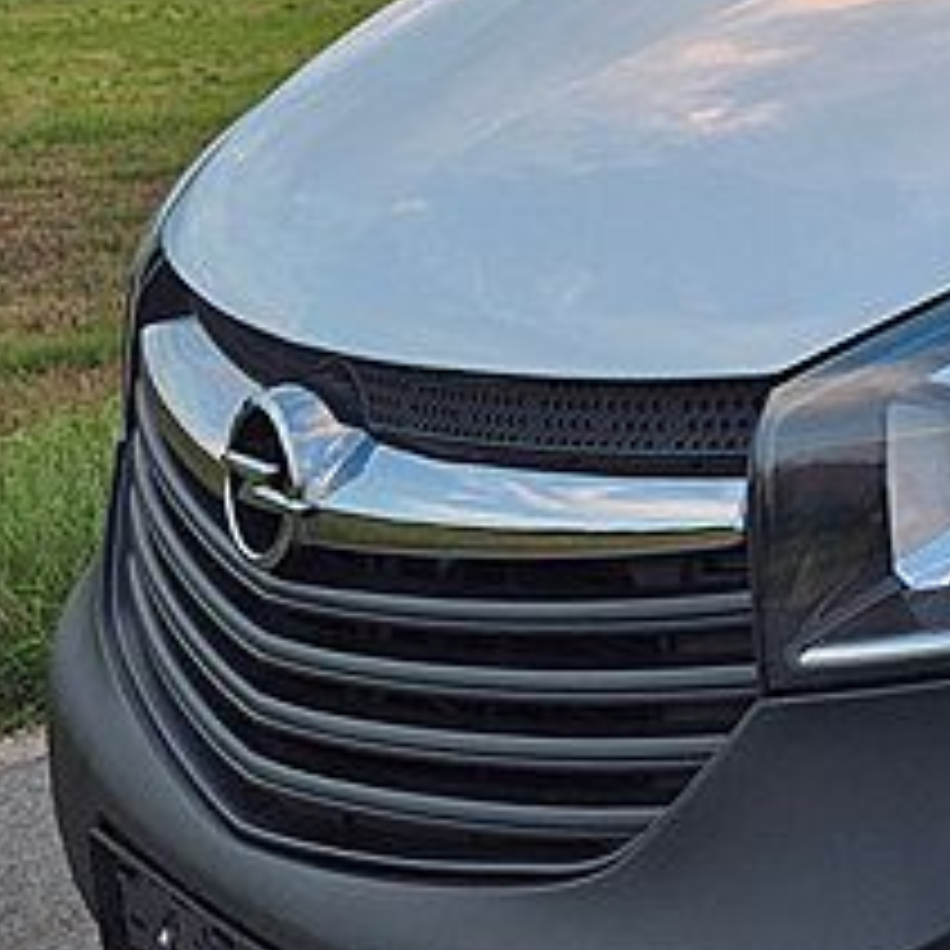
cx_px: 1616
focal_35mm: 77
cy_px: 275
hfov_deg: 18.5
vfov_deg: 22.3
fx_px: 2391
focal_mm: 5.4
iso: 32
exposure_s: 1/180
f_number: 1.8
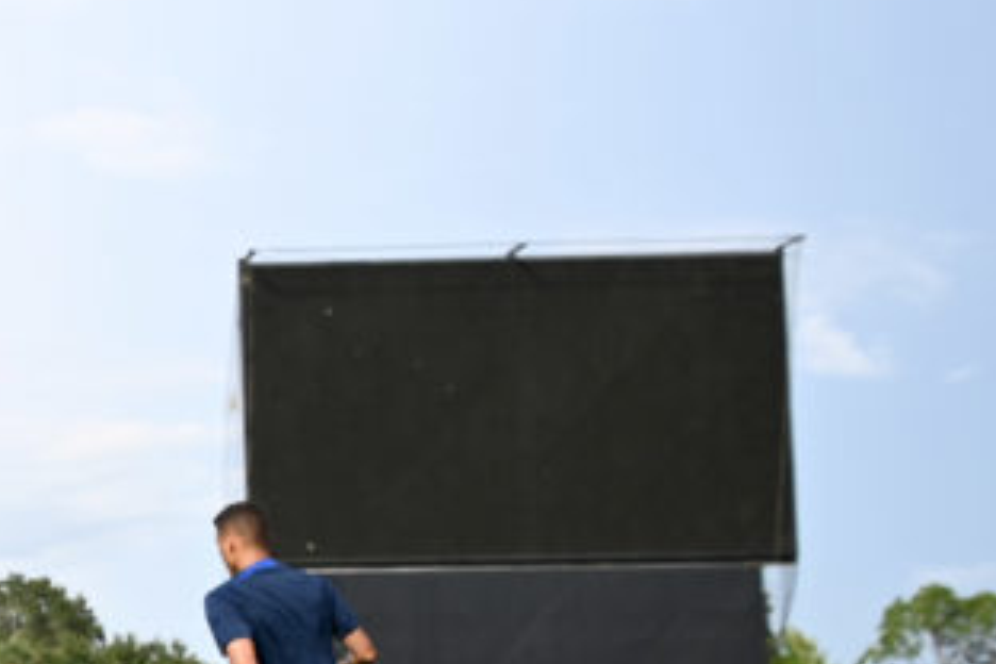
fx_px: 2628
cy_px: 626
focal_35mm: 95
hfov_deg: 18.0
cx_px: -683
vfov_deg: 14.2
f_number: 6.3
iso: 200
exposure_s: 1/1000
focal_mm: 26
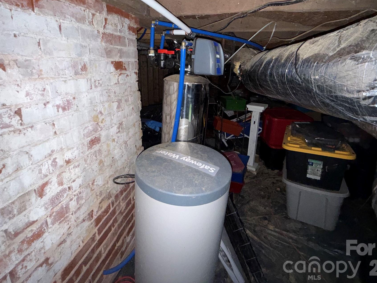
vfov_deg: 73.8
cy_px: 112
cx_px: 189
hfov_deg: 91.0
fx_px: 185
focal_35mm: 17
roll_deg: -0.7
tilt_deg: -15.7
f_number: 2.2
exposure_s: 1/33
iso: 250
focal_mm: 2.22
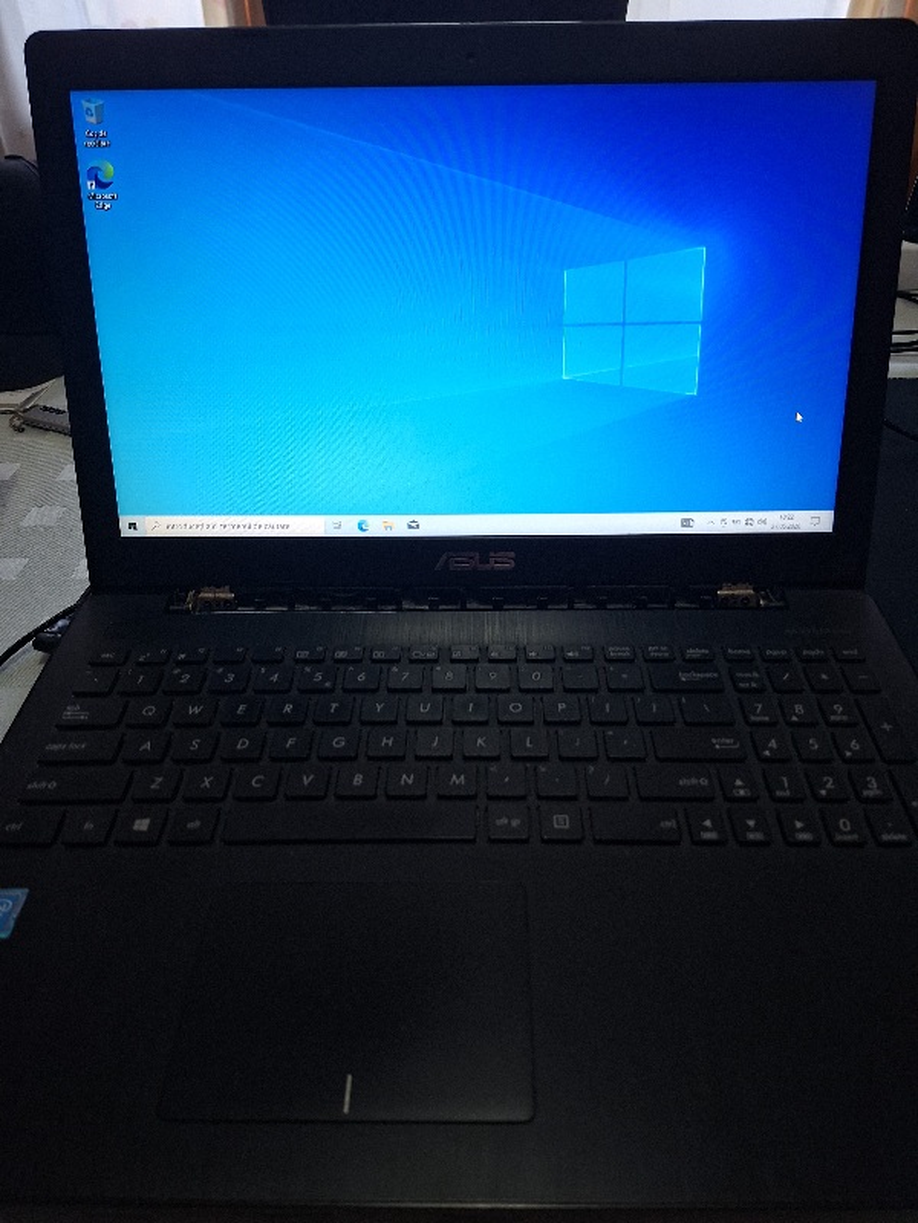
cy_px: 612
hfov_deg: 58.9
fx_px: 813
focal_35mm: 23
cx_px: 459
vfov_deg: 73.9
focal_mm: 5.54
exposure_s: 1/100
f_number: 1.8
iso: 200
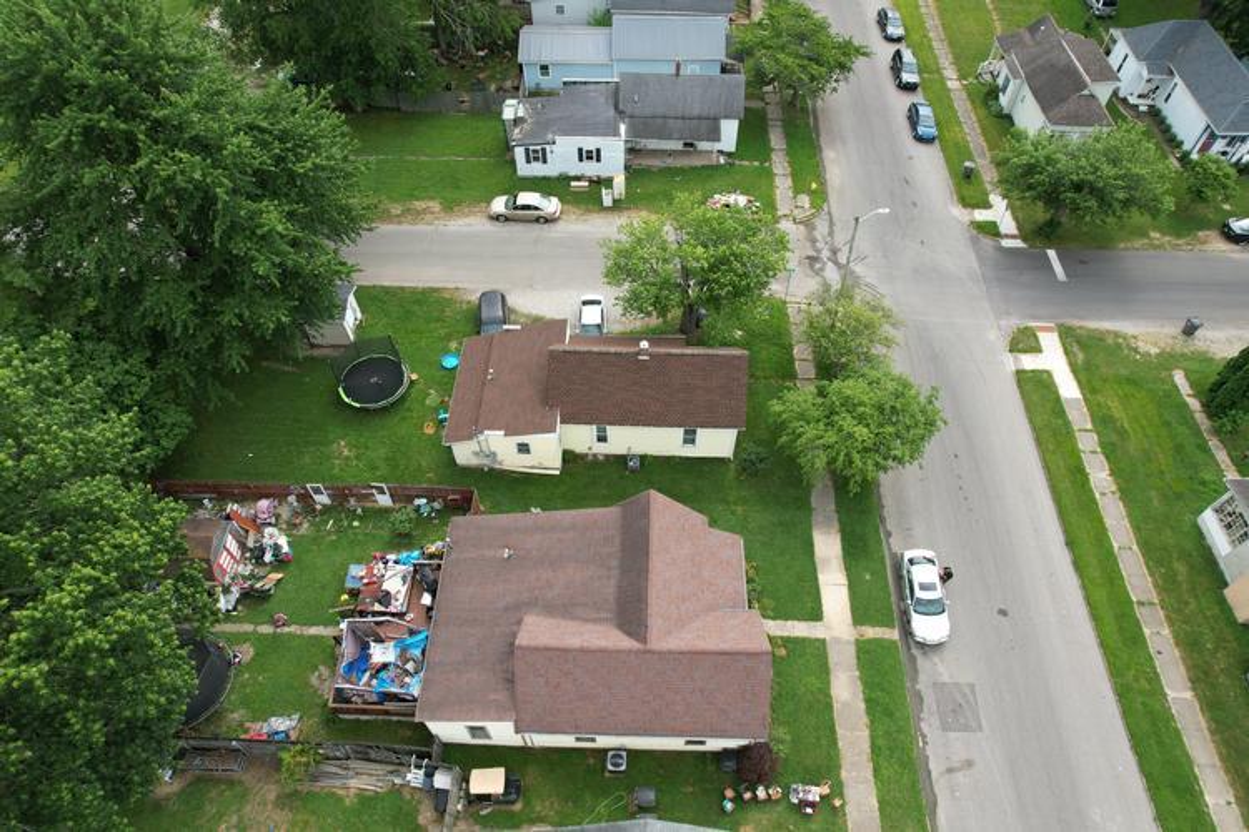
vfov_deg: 57.2
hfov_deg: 78.6
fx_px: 763
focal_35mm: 22
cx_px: 624
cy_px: 416
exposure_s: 1/725
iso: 100
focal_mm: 8.38
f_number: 2.8
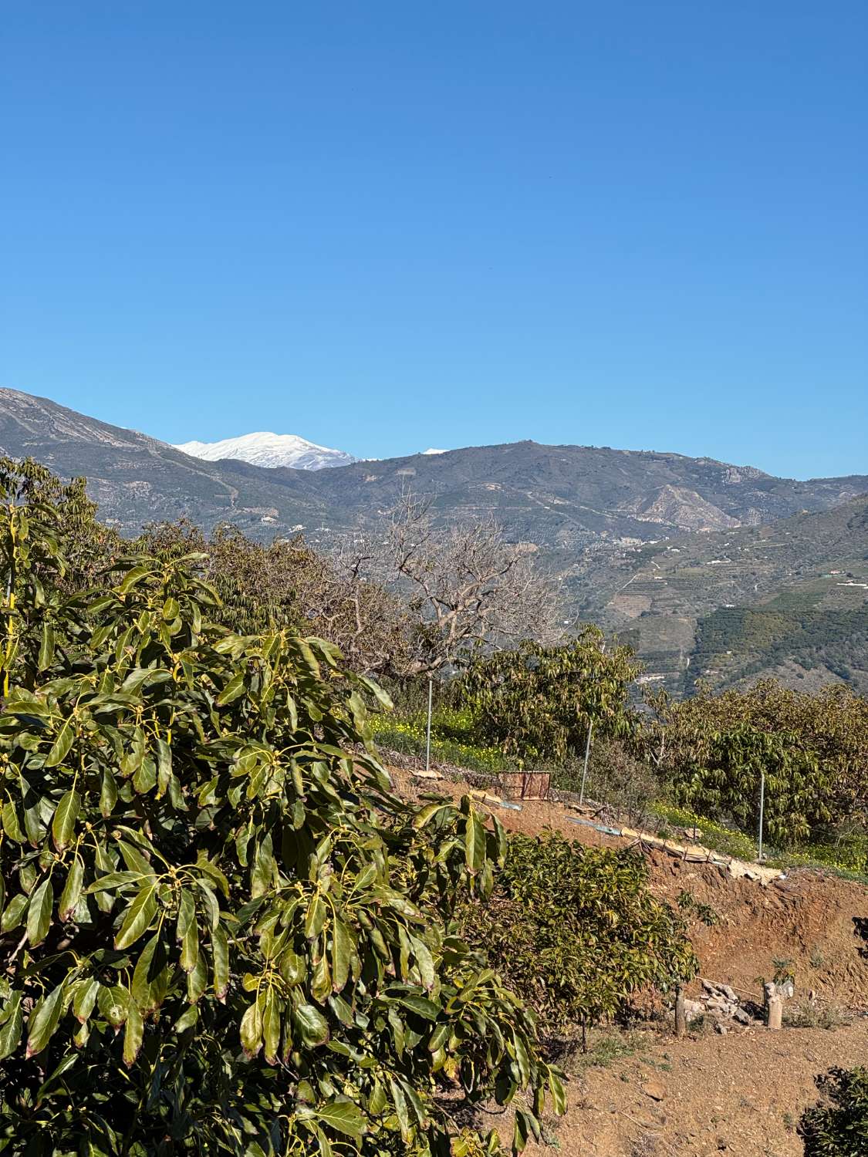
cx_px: 434
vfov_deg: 25.3
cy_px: 578
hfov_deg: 19.1
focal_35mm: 77
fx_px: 2574
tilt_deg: +1.5
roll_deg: -0.3
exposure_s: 1/1004
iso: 25
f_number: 2.8
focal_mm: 9
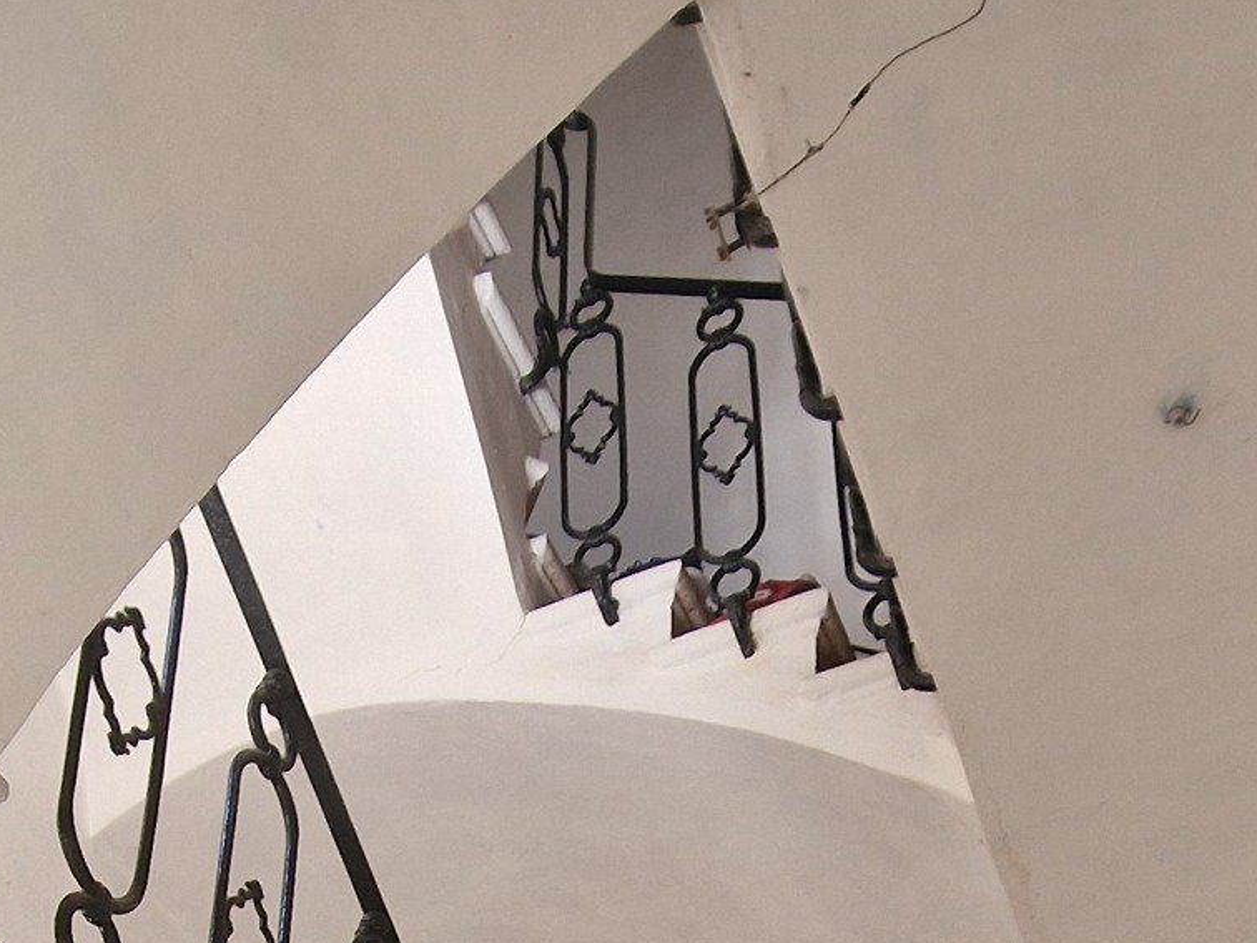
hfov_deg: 42.9
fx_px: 1598
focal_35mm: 44
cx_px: 594
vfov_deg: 24.5
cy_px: 1455
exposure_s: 1/50
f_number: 2.2
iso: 64
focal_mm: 2.2
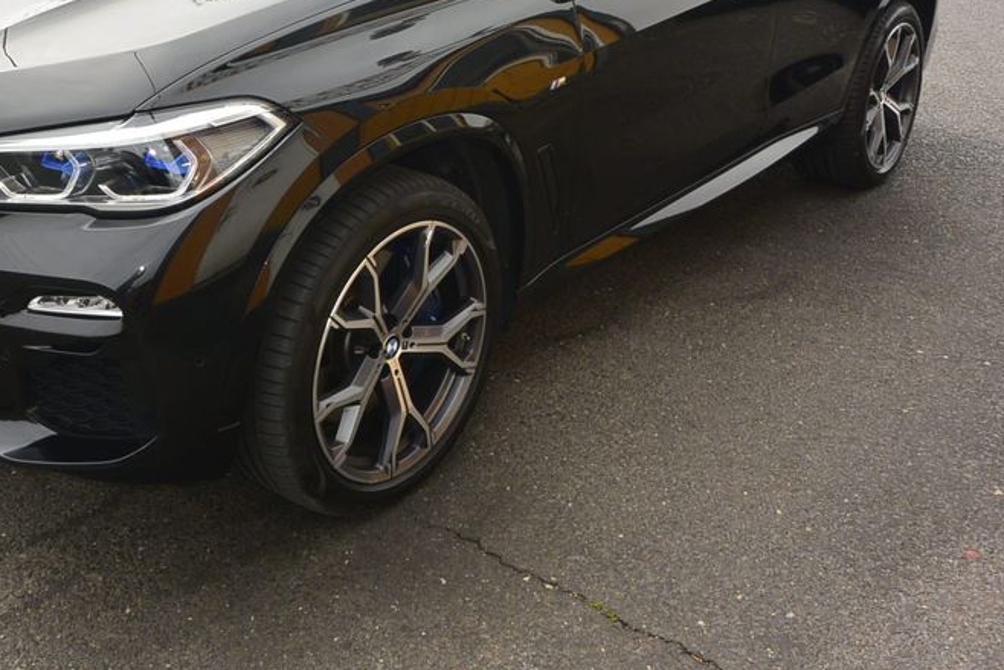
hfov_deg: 45.8
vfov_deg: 31.3
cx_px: 352
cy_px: 158
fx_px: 1172
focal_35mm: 42
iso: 160
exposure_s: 1/250
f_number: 6.3
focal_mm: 10
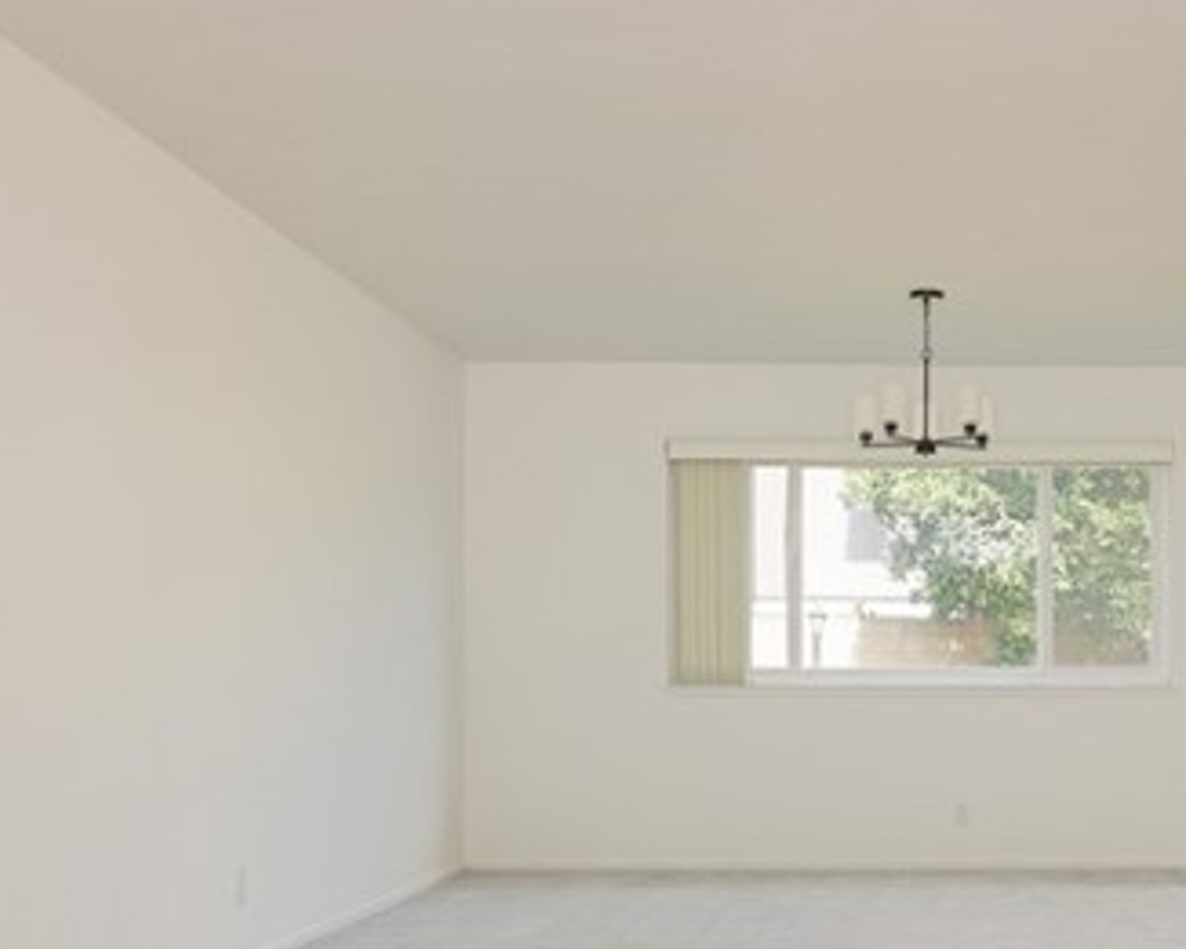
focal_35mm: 56
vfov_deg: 26.9
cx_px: 939
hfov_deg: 32.7
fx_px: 1966
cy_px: 676
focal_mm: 19
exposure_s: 1/100
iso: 400
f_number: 8
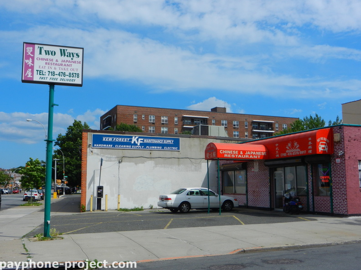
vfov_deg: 37.7
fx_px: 396
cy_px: 135
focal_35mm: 38
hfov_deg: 49.0
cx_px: 180
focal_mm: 6.9
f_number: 8
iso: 160
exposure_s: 1/640
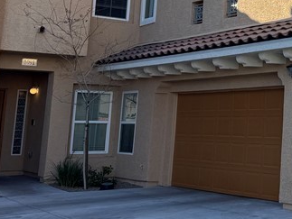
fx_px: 642
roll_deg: -0.1
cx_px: 380
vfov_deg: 19.0
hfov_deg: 22.8
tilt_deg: +10.7
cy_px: 10
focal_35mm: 76
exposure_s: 1/2105
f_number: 1.78
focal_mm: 6.86
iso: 80
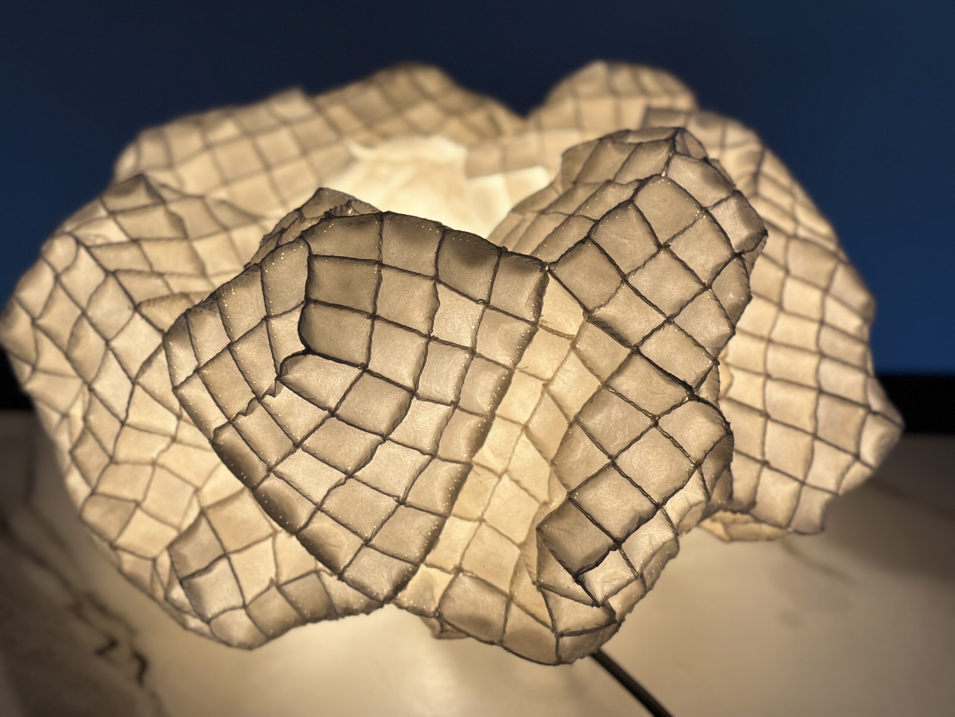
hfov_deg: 39.7
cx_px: 478
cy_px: 358
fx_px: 1324
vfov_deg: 30.3
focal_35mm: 48
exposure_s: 1/221
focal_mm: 6.86
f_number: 1.78
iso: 80
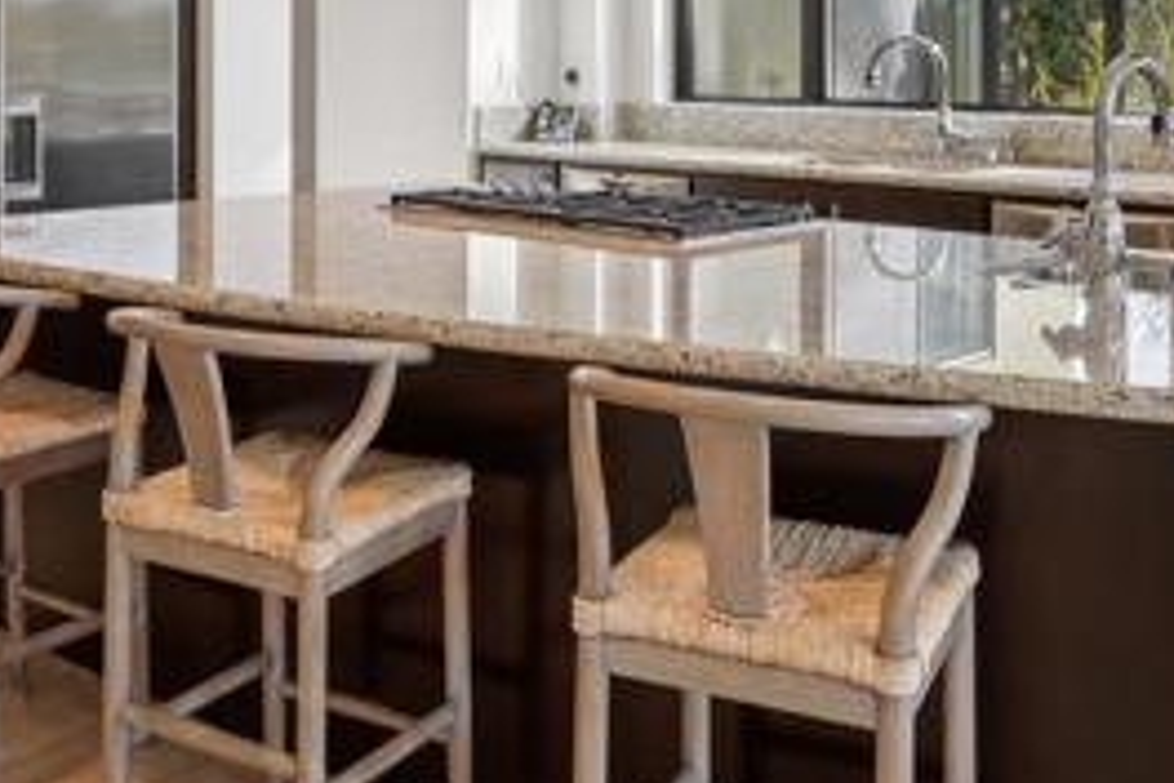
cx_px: 382
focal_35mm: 46
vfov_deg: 28.0
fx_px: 1500
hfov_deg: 42.1
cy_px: 51
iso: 250
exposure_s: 1/30
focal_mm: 19
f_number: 8
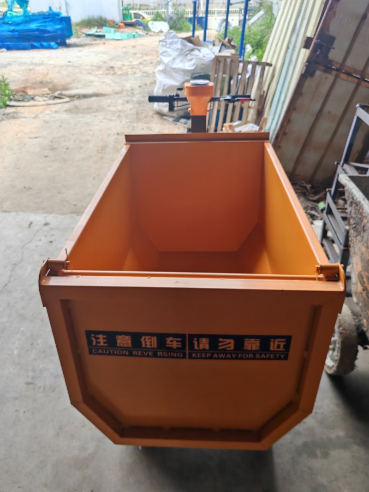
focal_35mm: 27
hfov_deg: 51.3
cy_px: 246
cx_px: 184
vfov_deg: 65.3
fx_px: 384
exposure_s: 1/510
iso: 50
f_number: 1.95
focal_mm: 5.52
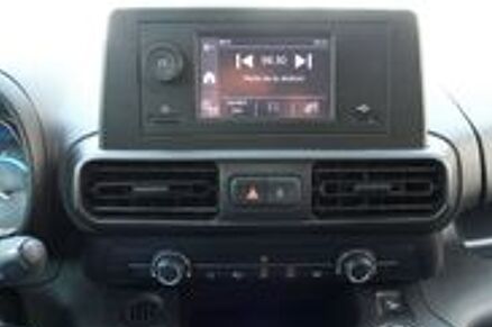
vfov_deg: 38.8
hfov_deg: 55.8
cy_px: 176
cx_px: 268
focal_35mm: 34
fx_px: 464
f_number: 3
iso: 500
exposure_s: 1/80
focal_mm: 11.35
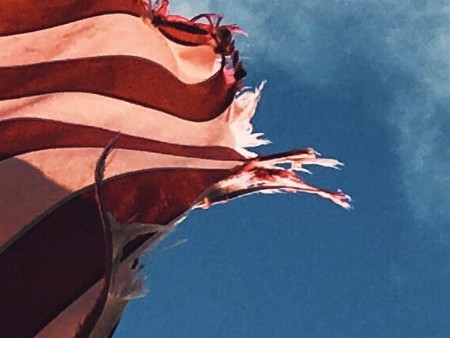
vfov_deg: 7.1
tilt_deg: +52.9
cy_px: 451
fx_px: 2692
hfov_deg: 8.7
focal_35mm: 207
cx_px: -601
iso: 25
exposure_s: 1/2564
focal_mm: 4.15
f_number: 2.2
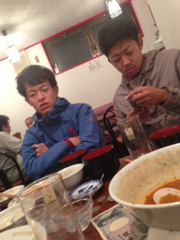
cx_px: 90
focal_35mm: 33
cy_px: 120
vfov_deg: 55.4
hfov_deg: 42.9
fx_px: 229
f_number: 2.4
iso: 200
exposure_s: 1/20
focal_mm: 4.13
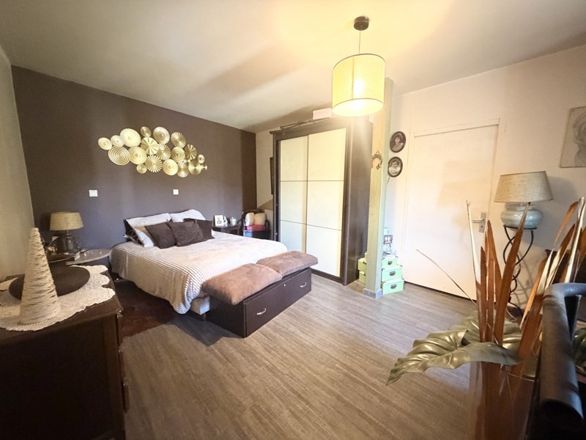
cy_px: 220
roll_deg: -0.2
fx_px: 237
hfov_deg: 102.1
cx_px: 293
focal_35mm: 14
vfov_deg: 85.7
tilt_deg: -8.6
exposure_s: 1/33
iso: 1000
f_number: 2.2
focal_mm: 2.22
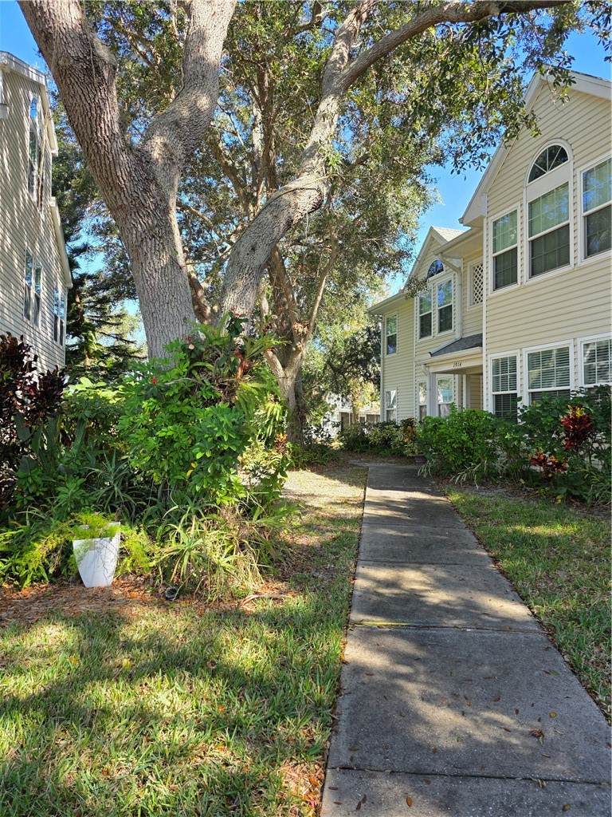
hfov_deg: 58.9
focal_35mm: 23
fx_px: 542
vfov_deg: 73.9
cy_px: 408
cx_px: 306
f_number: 1.7
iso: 25
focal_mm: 6.3
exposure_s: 1/359
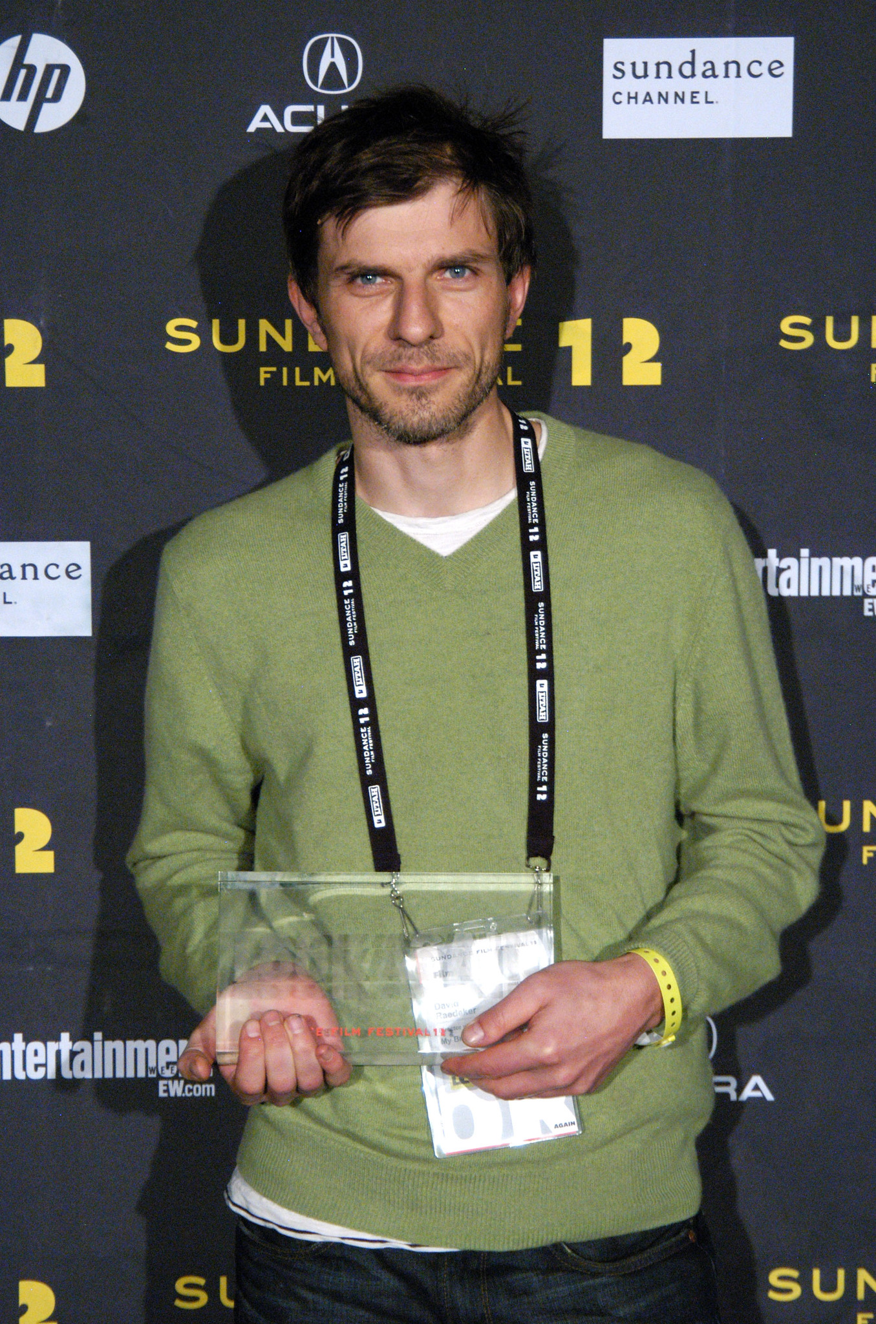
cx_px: 438
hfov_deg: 16.5
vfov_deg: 24.7
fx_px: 3027
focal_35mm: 82
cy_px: 662
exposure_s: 1/125
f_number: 5
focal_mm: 55
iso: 1600
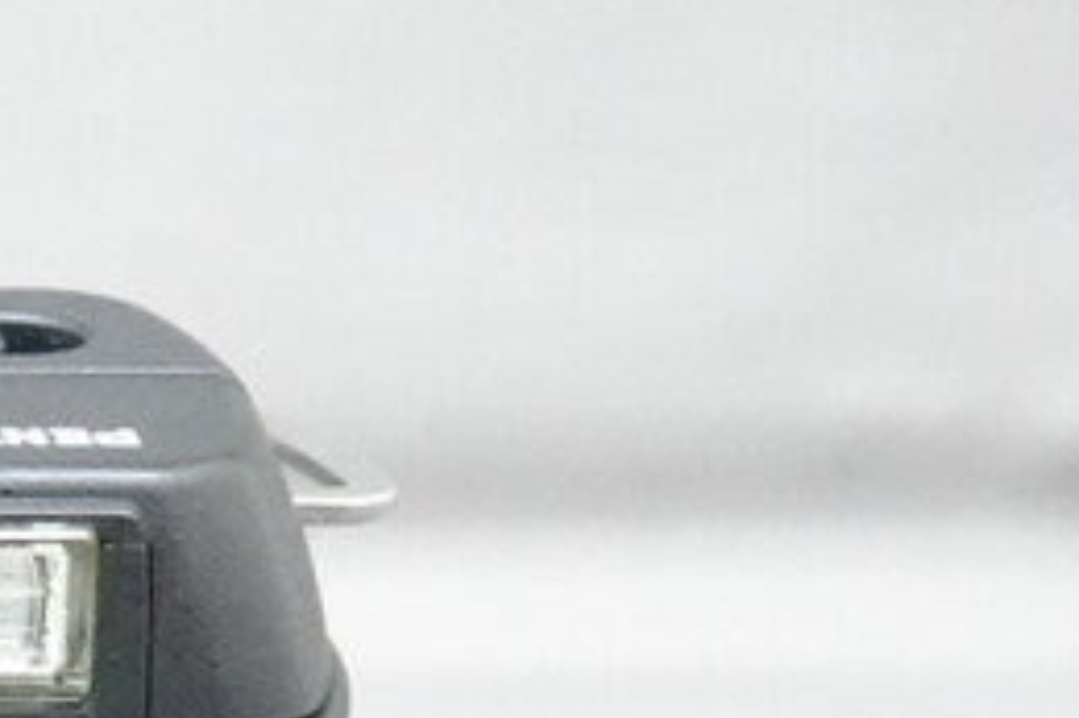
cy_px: 1108
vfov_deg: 6.0
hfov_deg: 8.6
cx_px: -1129
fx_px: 6769
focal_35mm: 226
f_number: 5.6
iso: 4000
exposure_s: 1/50
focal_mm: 18.63
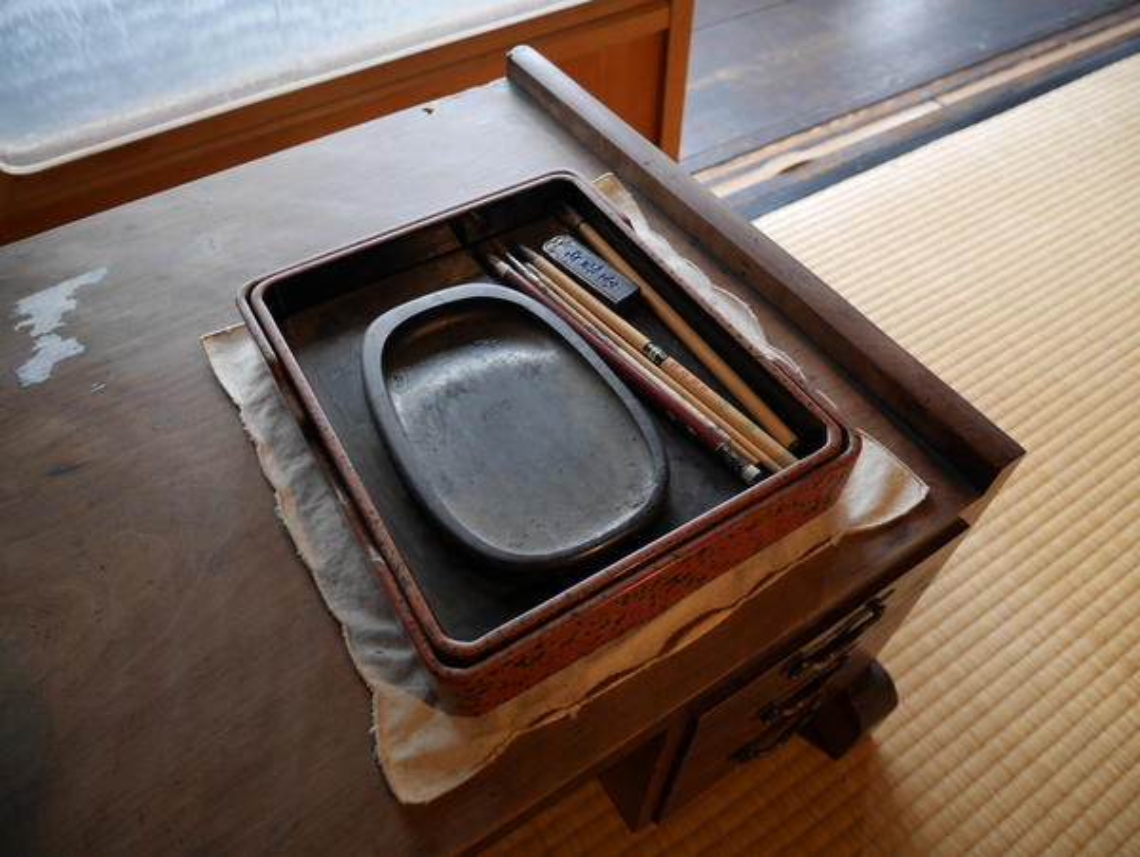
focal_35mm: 24
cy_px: 428
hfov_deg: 71.6
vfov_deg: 56.9
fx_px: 791
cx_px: 570
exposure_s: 1/60
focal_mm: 12
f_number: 3.5
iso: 1000
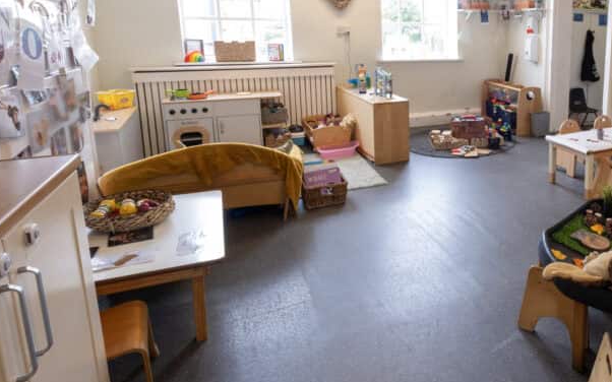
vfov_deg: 46.6
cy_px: 118
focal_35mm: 26
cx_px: 489
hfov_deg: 64.3
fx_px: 434
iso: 320
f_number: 10
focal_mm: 10
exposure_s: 1/5
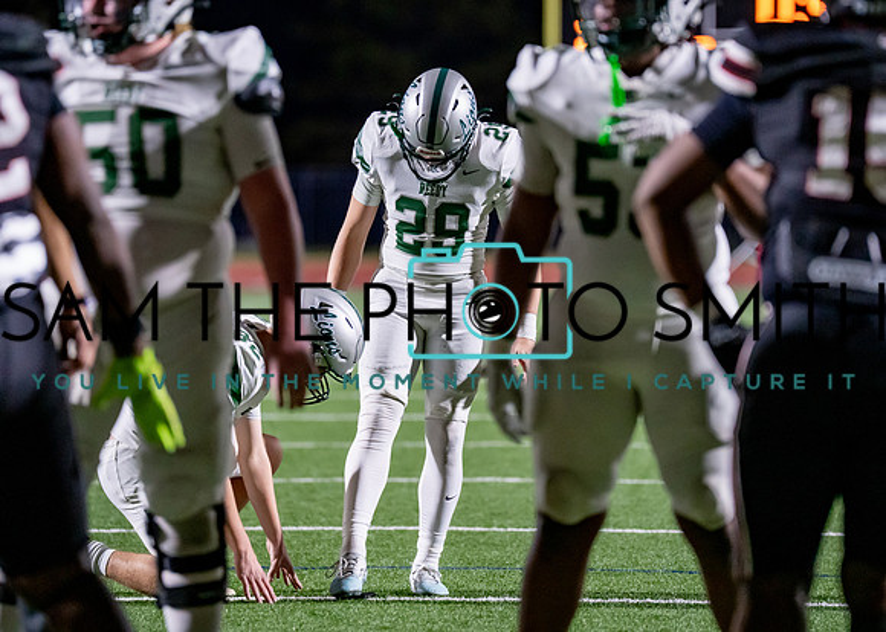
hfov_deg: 7.4
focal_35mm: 272
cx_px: 454
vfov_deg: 5.3
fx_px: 6838
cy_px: 256
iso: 4000
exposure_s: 1/1000
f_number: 2.8
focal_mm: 200
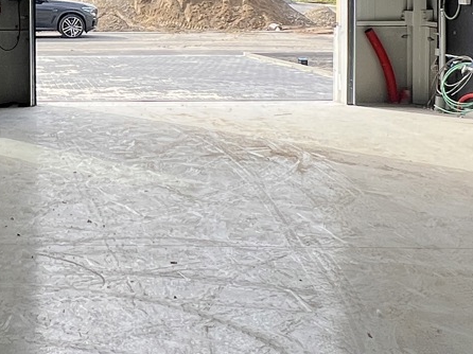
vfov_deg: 25.0
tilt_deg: -3.3
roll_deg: +0.8
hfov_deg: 30.7
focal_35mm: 56
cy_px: 15
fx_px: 765
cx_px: -46
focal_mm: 1.57
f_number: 1.8
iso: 32
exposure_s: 1/608
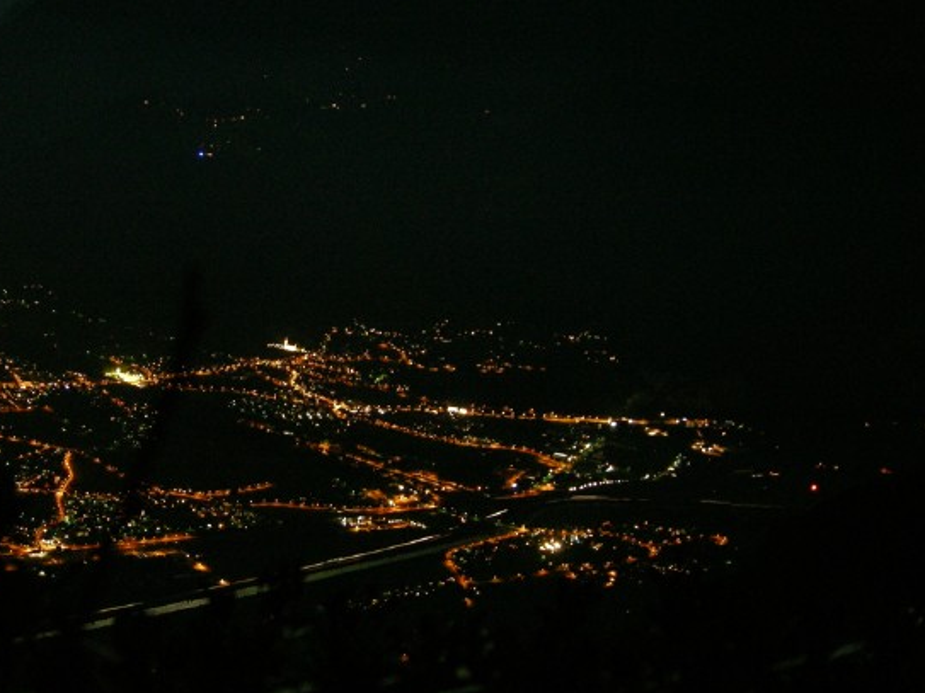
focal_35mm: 66
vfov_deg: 22.2
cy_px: 381
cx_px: 274
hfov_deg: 29.1
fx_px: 1763
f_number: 2.8
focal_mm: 8.9
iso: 200
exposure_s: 4
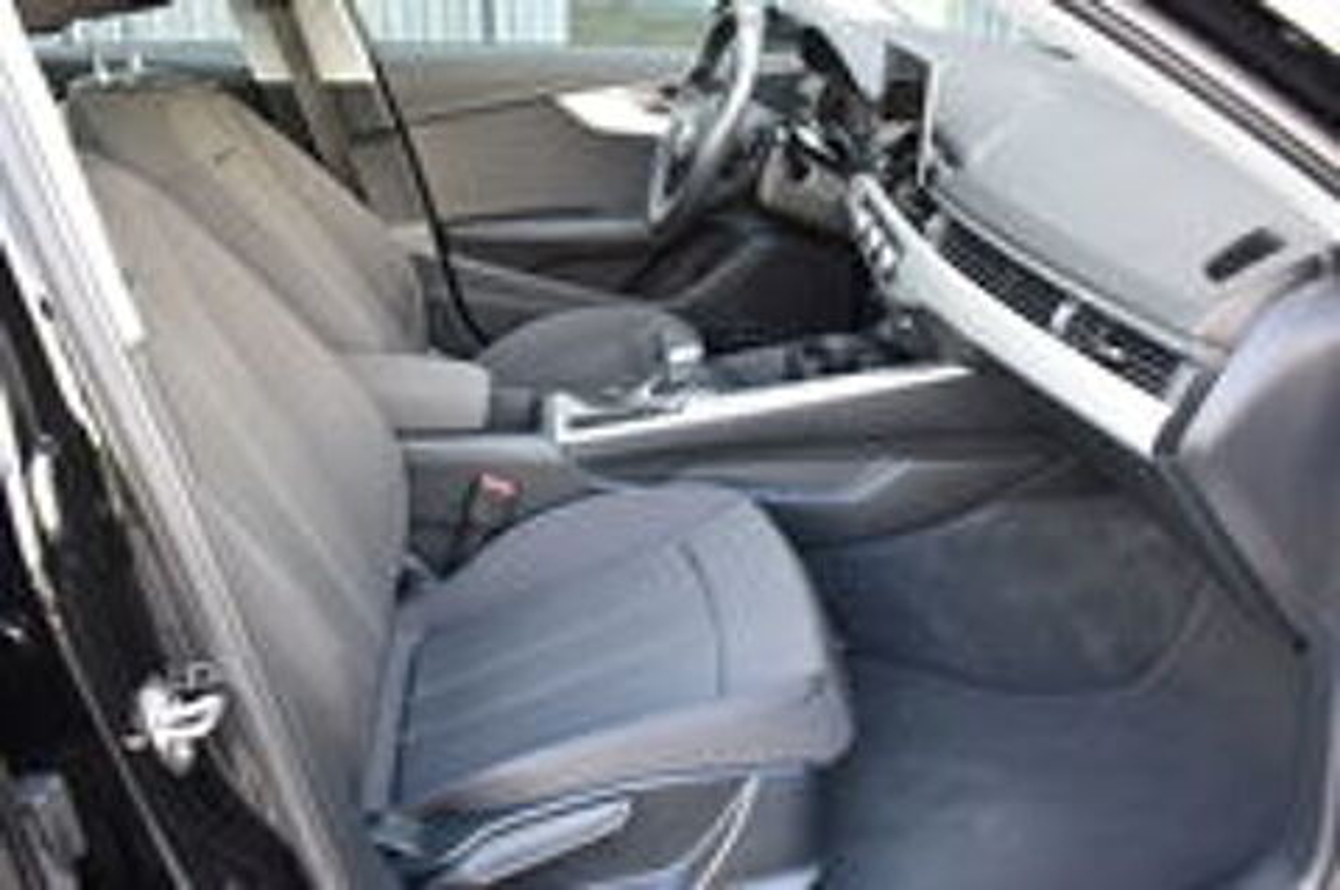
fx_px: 1116
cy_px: 445
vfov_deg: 43.5
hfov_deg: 62.0
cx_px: 670
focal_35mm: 30
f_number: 4
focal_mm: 20
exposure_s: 1/60
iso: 640
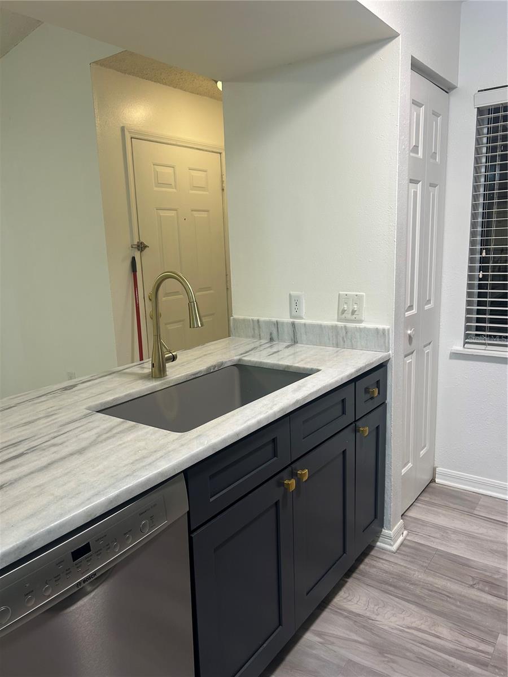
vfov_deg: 67.3
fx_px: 509
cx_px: 254
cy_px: 338
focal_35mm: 26
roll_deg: +2.9
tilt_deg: -11.0
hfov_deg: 53.1
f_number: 1.5
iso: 80
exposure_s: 1/60
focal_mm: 5.7
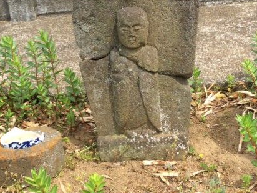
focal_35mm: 62
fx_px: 460
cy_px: 102
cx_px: 137
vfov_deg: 23.6
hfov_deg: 31.2
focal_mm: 3.3
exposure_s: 1/443
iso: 32
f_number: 2.4
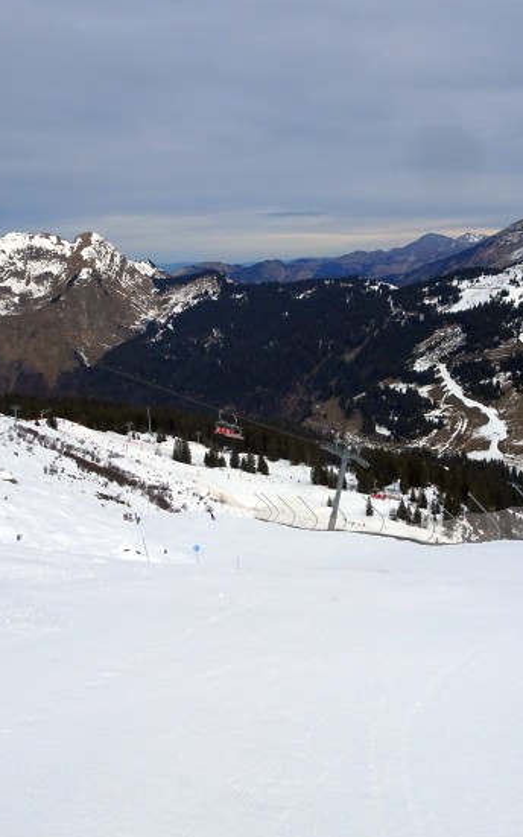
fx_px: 843
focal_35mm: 37
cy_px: 428
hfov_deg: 34.3
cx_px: 316
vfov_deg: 52.7
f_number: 3.5
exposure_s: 1/400
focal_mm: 4.1
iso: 80
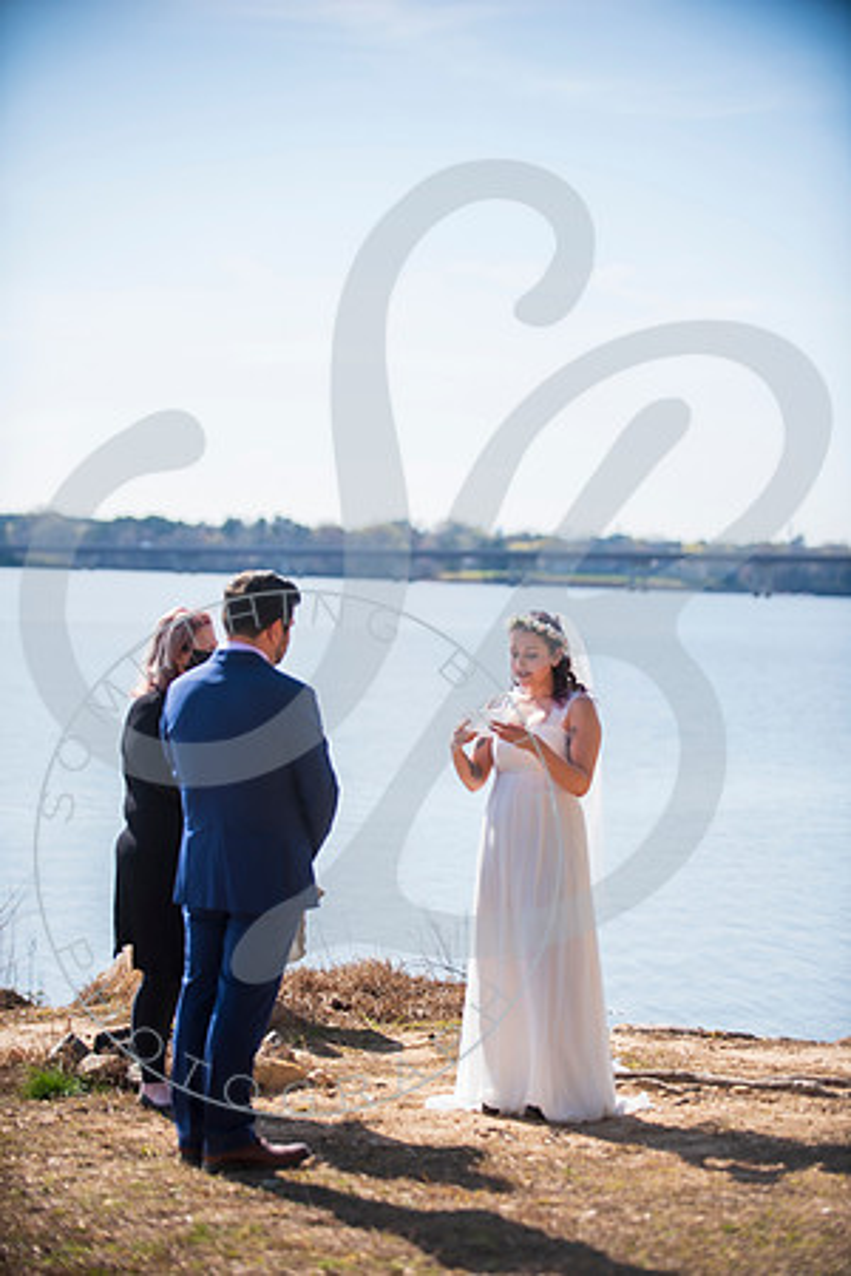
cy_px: 638
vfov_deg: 21.5
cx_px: 426
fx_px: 3368
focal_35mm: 95
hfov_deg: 14.4
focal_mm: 95
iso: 100
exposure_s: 1/1000
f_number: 2.8
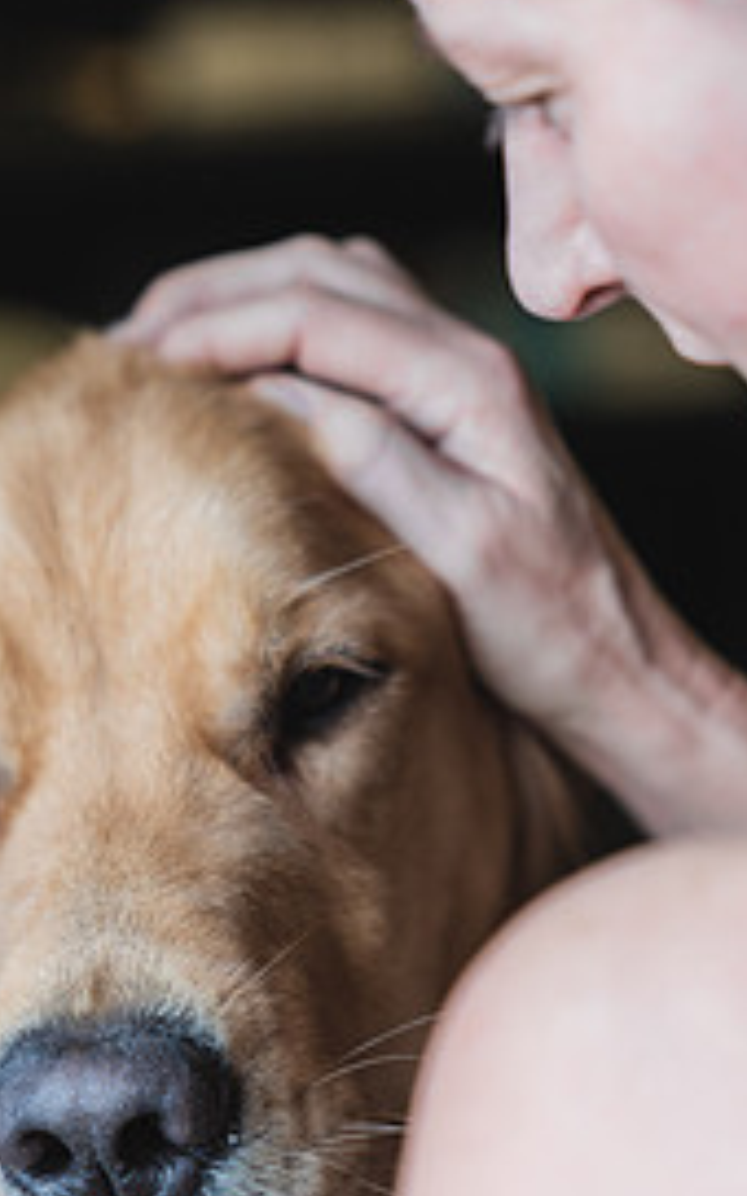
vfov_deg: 17.7
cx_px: 264
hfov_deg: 11.1
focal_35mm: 118
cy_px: 712
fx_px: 3844
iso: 500
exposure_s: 1/125
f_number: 2.8
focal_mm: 70
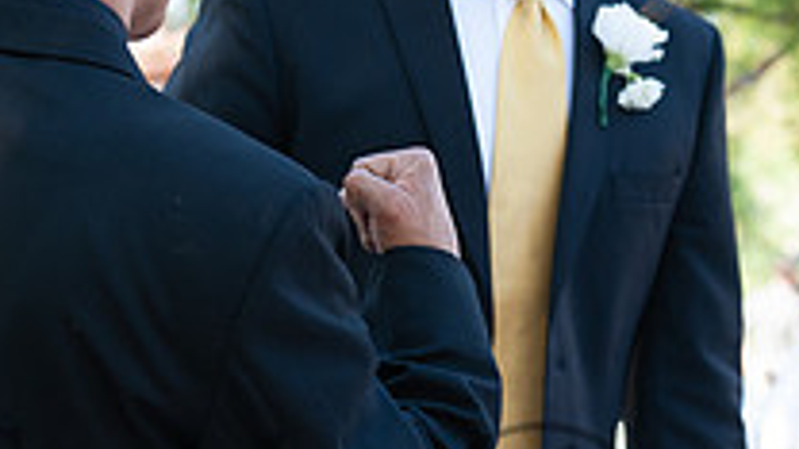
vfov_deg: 8.0
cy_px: 73
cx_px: 772
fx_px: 3220
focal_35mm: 152
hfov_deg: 14.0
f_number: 3.5
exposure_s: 1/200
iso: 200
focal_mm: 52
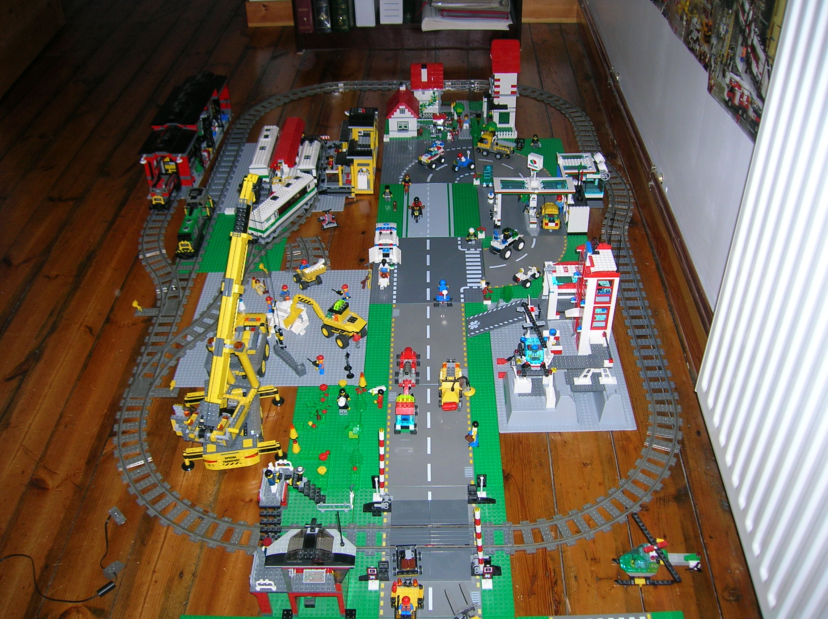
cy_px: 310
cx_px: 414
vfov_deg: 41.7
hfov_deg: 54.0
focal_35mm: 34
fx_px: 813
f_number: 2.9
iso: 67
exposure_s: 1/60.1
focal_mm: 5.7
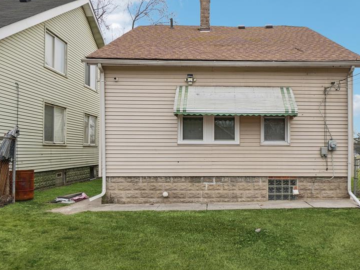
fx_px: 277
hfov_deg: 65.2
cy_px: 148
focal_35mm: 27
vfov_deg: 51.8
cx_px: 220
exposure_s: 1/125
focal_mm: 13
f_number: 8
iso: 100
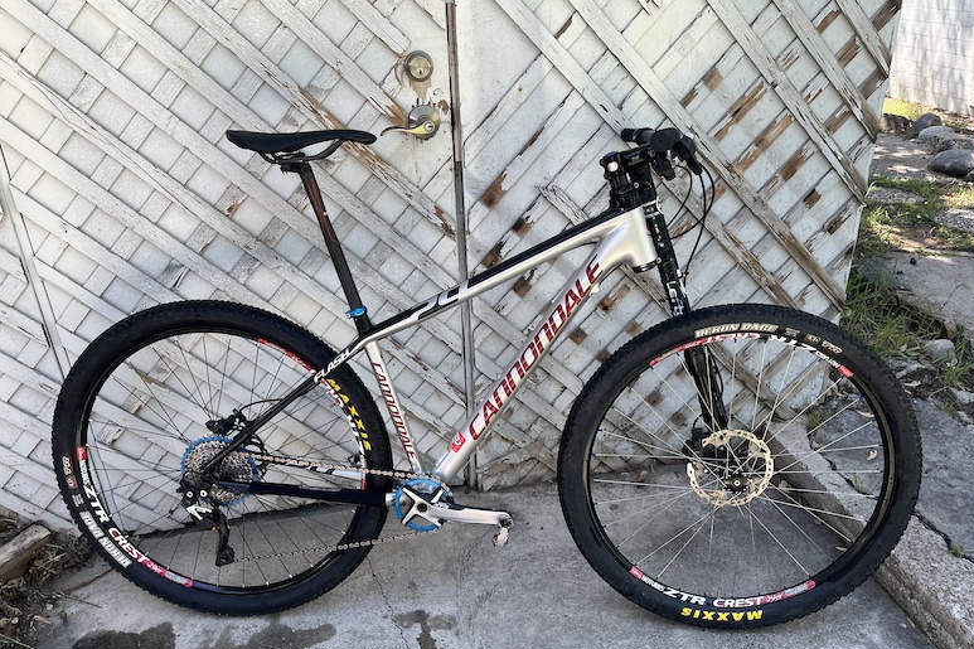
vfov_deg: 46.2
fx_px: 757
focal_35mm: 28
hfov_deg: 65.5
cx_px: 503
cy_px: 377
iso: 50
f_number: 1.6
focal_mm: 5.1
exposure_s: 1/299
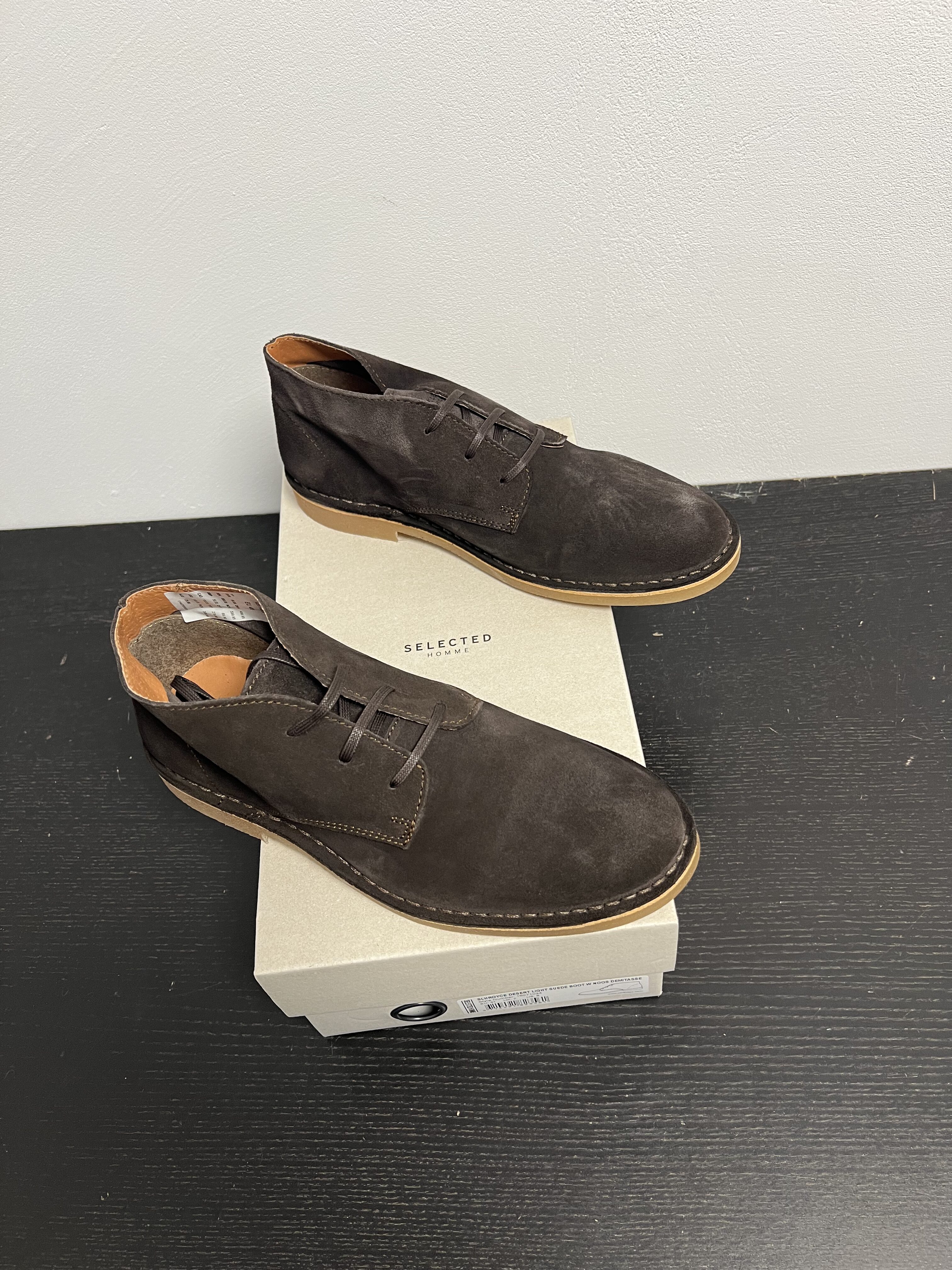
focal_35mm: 26
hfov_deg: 53.1
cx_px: 476
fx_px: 953
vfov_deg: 67.3
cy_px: 635
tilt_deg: -53.5
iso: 80
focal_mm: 5.7
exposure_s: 1/50
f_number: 1.5
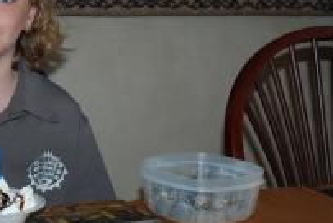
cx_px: 56
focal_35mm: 93
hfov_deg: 21.5
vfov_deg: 14.8
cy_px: 98
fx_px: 861
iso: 200
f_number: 4
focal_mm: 26
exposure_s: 1/60
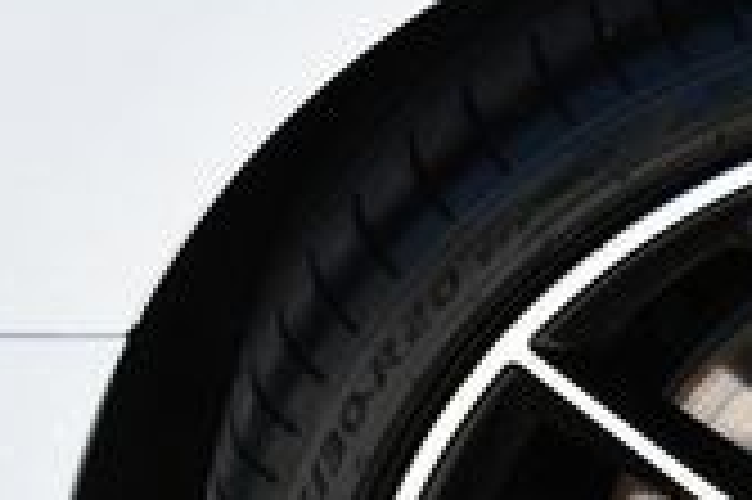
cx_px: 950
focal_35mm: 169
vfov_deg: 8.0
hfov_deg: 11.9
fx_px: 3527
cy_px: 689
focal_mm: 22
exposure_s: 1/250
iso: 200
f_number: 7.1
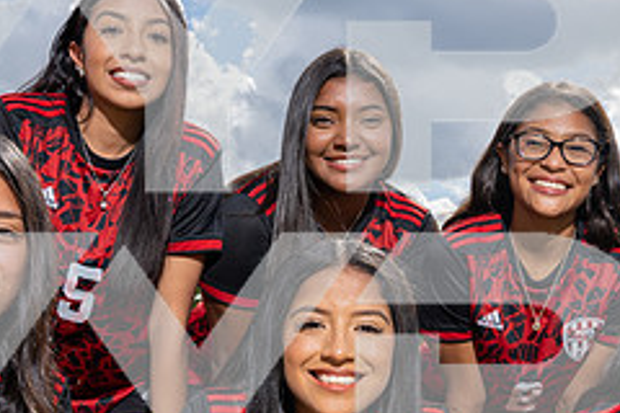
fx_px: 999
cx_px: 305
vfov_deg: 22.8
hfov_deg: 34.5
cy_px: 370
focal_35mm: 58
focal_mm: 24
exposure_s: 1/250
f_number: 8
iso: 100
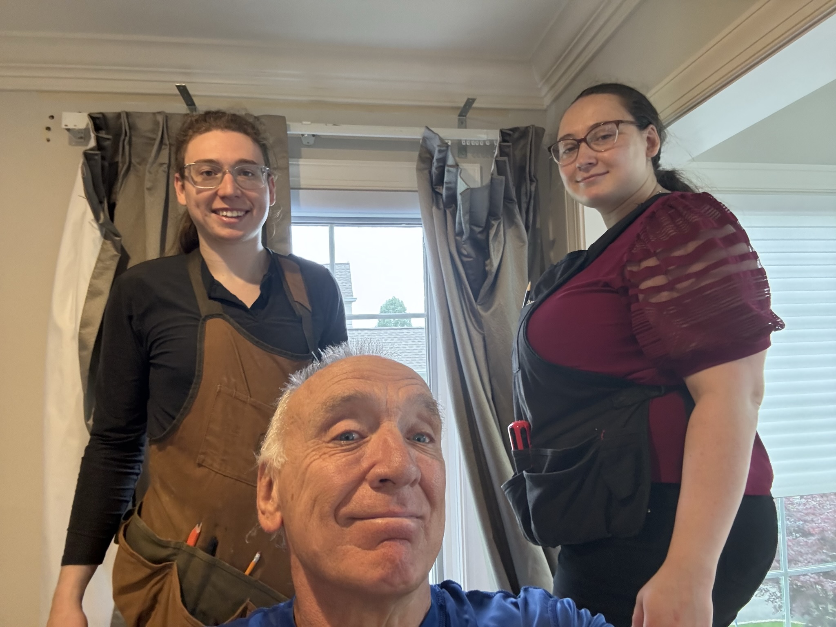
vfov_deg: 58.9
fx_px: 555
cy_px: 314
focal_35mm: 23
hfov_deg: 73.9
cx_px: 418
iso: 320
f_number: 1.9
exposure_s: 1/60
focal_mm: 2.69
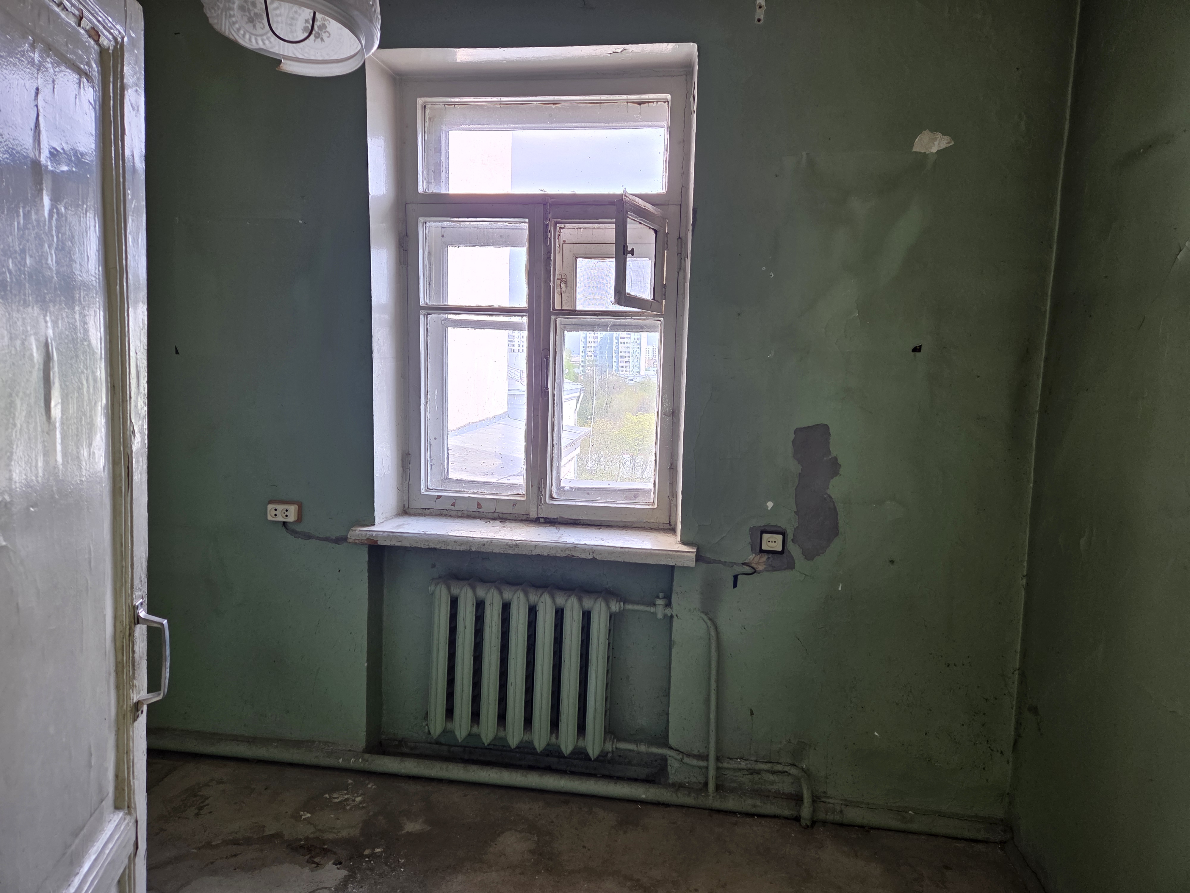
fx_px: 791
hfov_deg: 73.9
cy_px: 446
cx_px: 595
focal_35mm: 23
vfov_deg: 58.9
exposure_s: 1/180
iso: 160
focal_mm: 5.4
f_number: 1.8
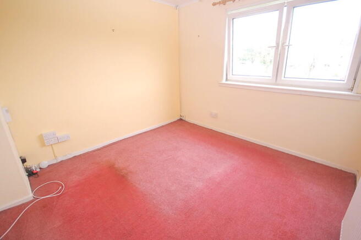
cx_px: 180
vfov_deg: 77.2
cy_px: 120
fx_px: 150
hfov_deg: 100.4
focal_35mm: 15
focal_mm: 10
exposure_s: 1/30
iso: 400
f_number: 4
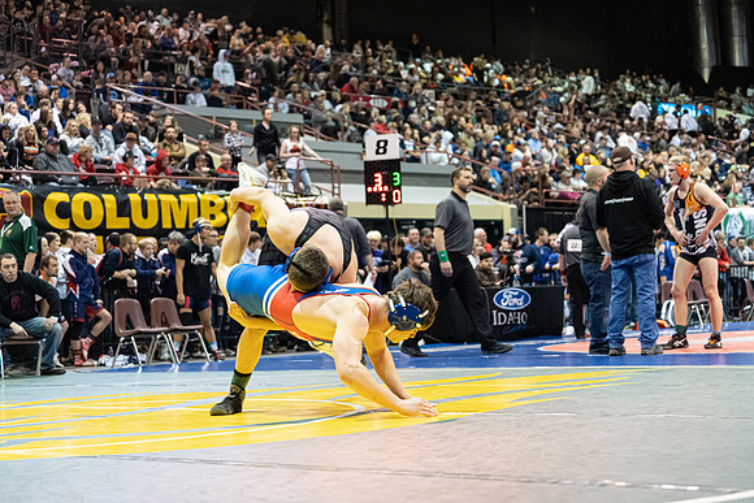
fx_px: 1466
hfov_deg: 28.8
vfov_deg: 19.5
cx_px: 377
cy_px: 252
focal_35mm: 70
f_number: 4
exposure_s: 1/500
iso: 8000
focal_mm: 70
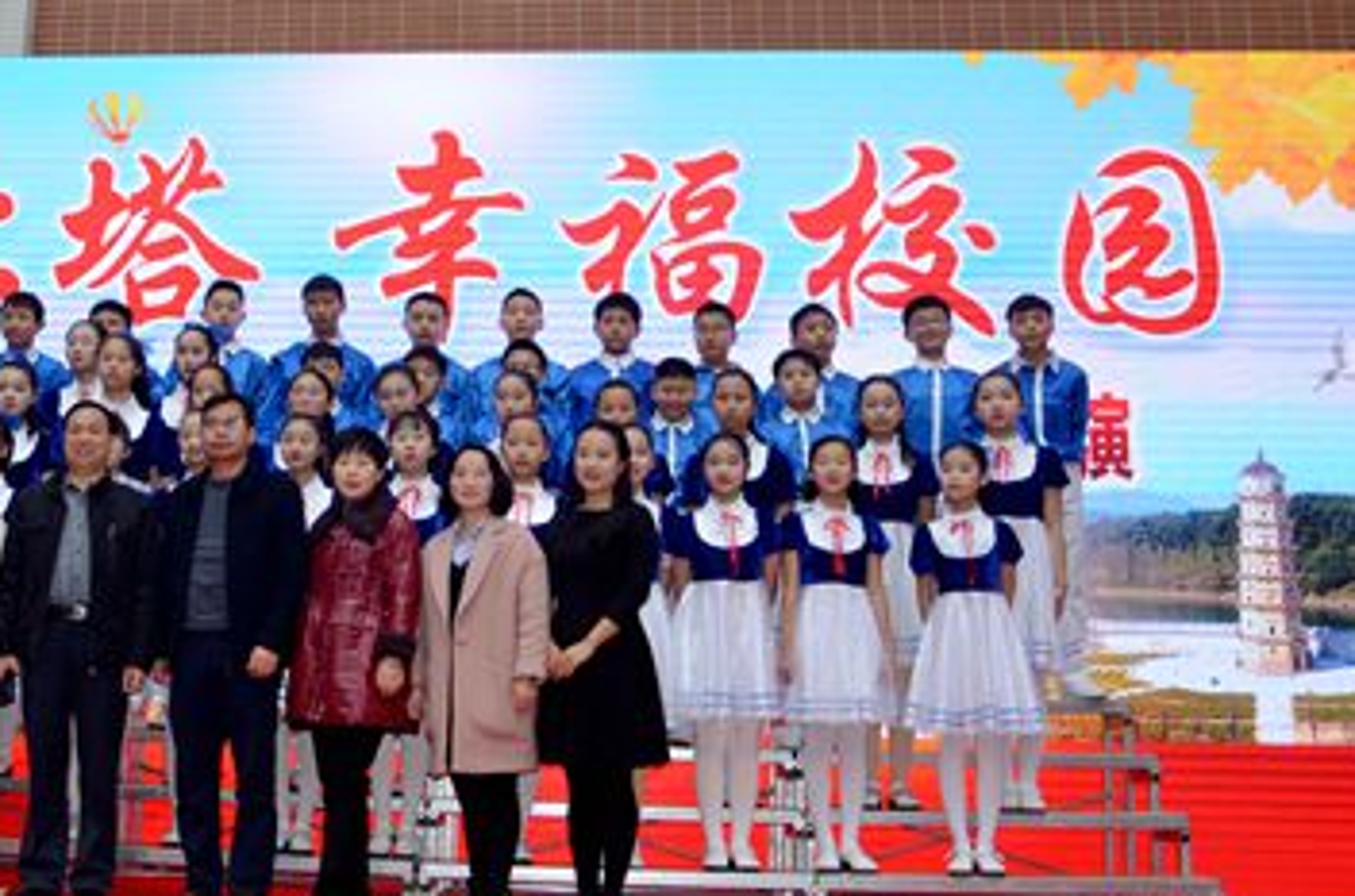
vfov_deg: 28.9
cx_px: 312
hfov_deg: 41.4
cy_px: 302
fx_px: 1727
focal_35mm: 46
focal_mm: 18
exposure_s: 1/125
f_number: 3.5
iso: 220
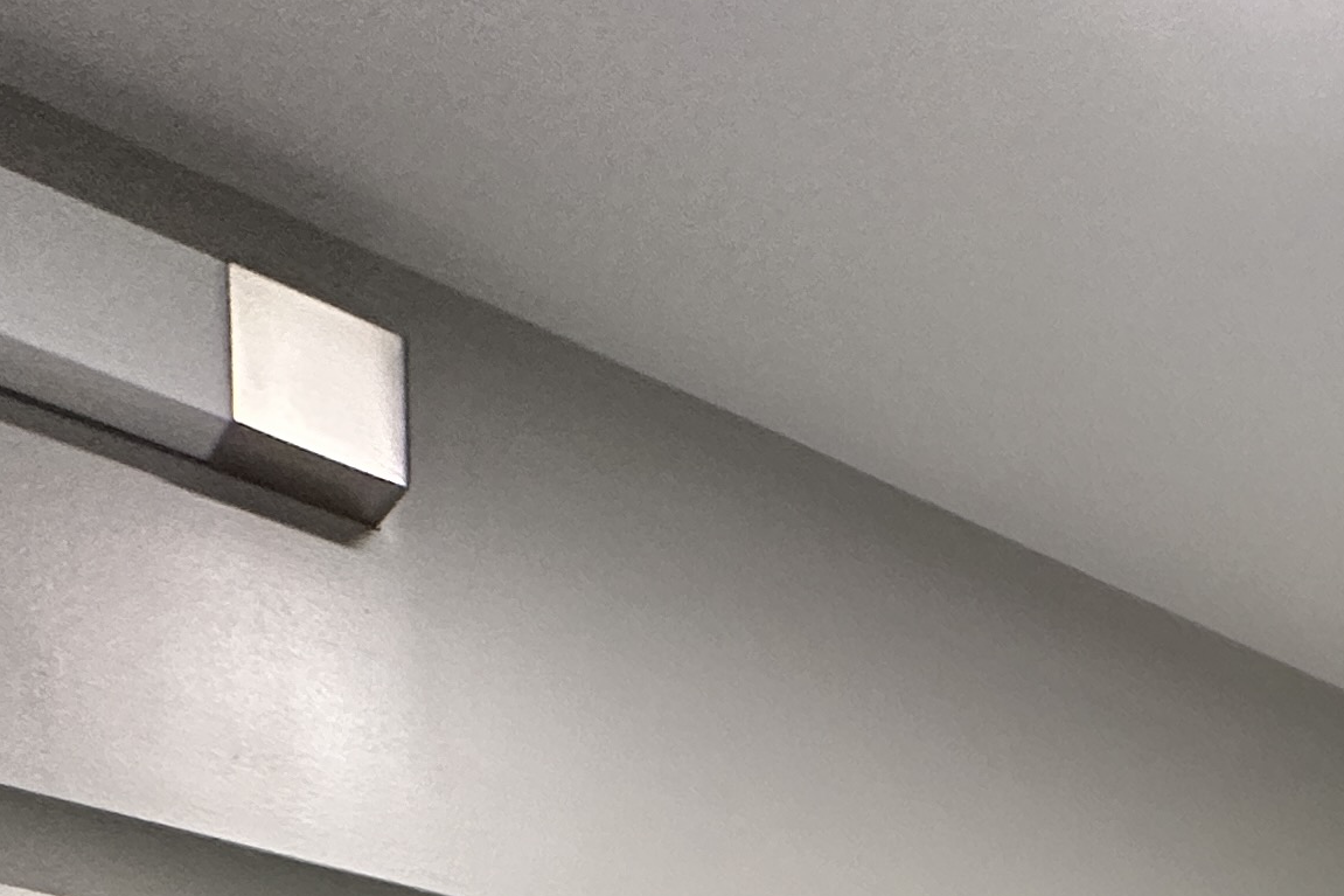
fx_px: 1904
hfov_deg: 30.0
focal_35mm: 51
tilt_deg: -5.6
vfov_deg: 18.3
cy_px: 1763
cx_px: 1791
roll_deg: -3.9
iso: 250
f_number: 2.2
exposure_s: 1/60
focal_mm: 2.22
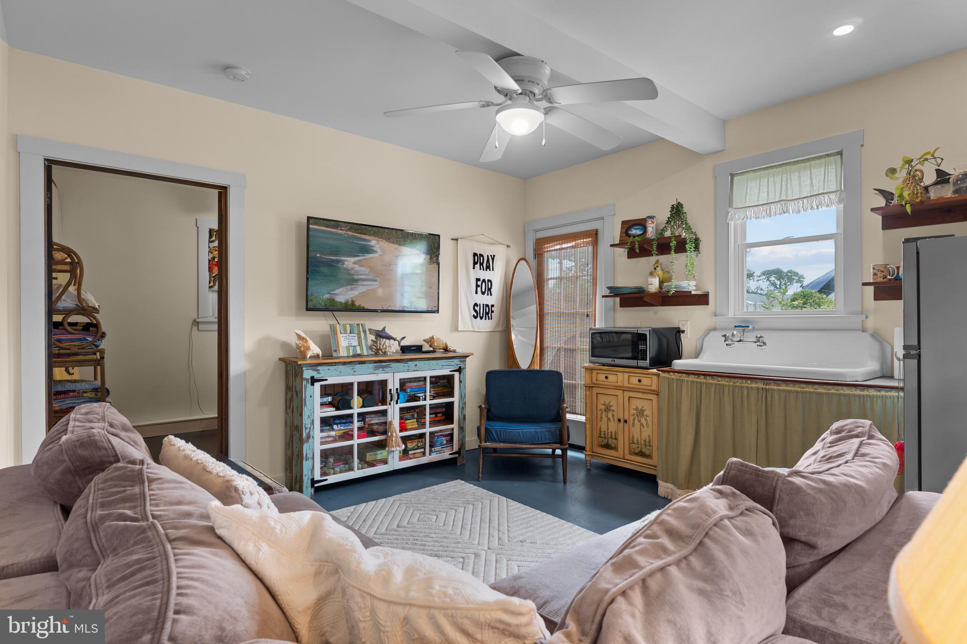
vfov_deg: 64.4
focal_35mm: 19
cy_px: 322
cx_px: 484
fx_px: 512
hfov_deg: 86.8
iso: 250
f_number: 7.1
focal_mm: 12.7
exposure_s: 1
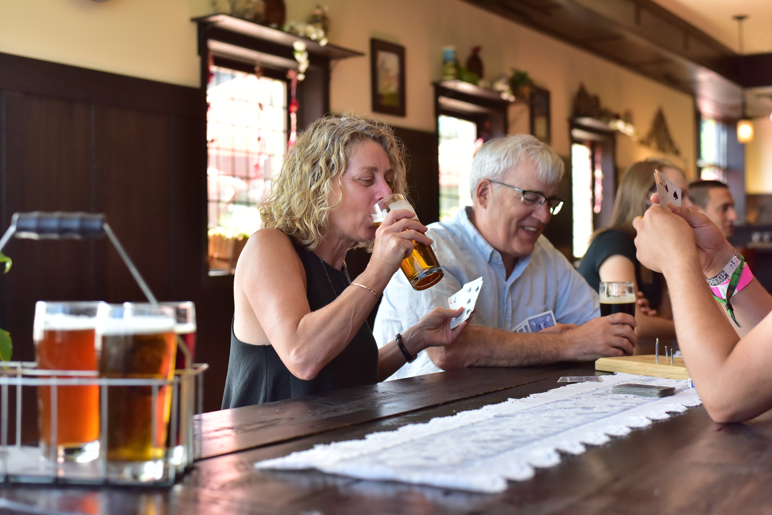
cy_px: 258
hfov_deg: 39.6
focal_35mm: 50
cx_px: 386
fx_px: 1072
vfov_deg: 27.0
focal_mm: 50
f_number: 3.5
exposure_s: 1/800
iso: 1250
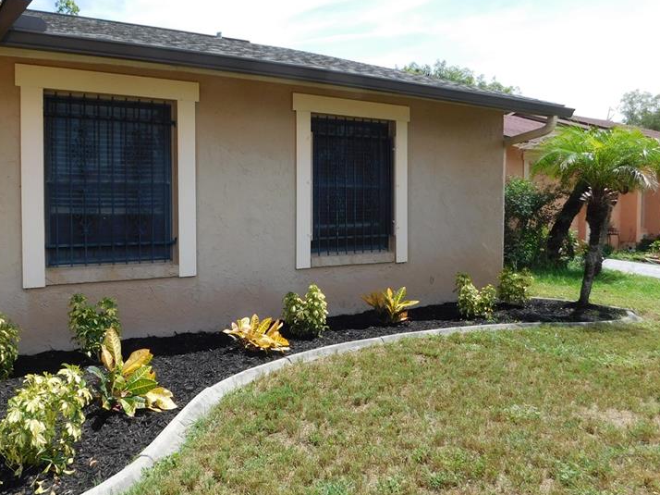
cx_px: 244
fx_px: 629
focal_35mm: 33
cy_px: 234
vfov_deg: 42.9
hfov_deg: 54.7
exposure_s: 1/1250
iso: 125
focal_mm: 4
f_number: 3
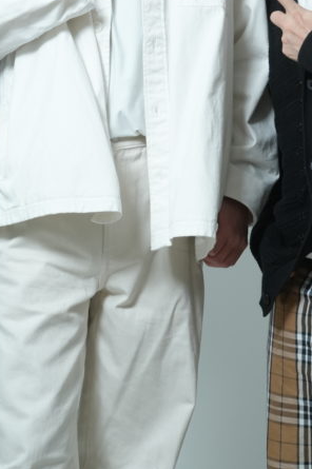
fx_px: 1679
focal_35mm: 129
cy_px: 94
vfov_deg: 15.8
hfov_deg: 10.6
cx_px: 99
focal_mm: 56
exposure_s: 1/125
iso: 1000
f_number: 11
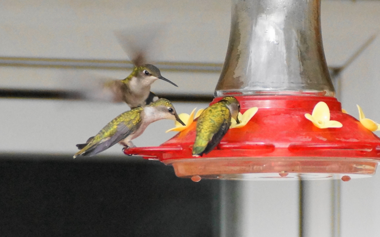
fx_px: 3966
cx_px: 190
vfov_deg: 3.4
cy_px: 111
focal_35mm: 383
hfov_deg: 5.5
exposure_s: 1/400
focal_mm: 250
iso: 1600
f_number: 6.3
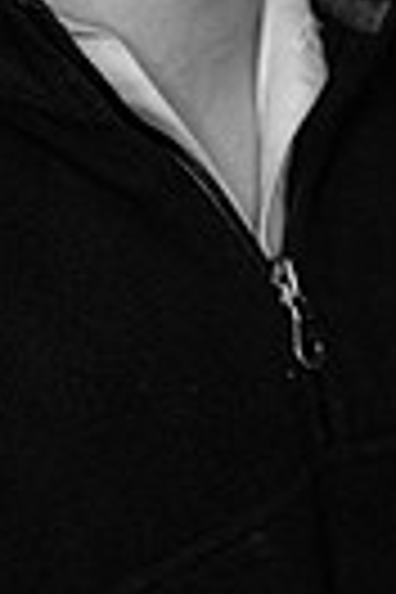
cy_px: -261
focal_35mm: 290
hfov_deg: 4.7
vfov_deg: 7.0
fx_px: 4785
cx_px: 153
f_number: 3.5
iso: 2000
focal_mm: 85
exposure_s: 1/400
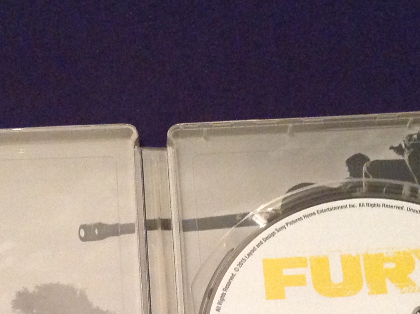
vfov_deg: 15.9
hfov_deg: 21.8
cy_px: 357
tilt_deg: -63.3
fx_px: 1090
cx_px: 185
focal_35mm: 90
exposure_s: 1/17
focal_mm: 4.28
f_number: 2.4
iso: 500
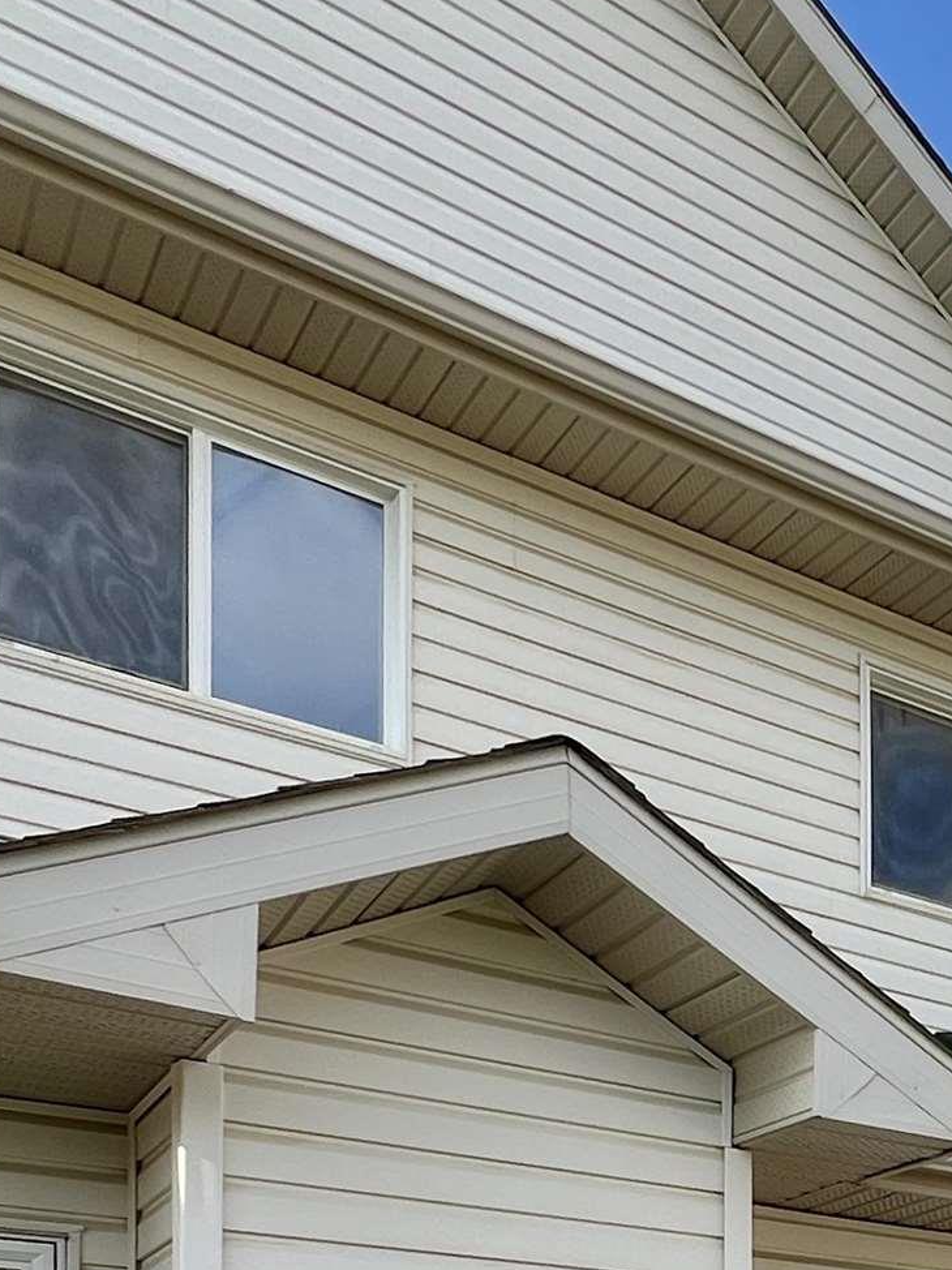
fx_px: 1504
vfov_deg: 40.9
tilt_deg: +4.1
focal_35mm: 41
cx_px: 1172
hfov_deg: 29.6
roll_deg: +0.2
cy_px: 1220
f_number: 1.8
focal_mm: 1.57
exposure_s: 1/943
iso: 32
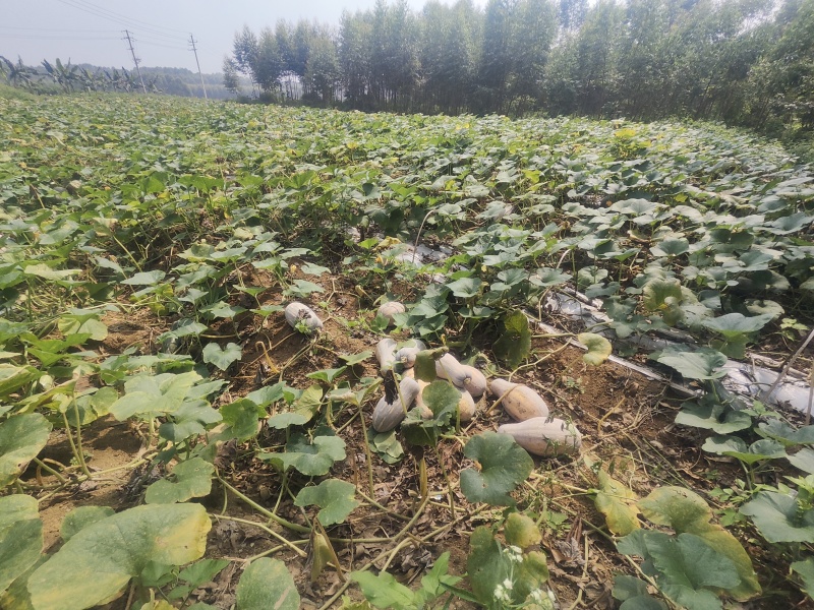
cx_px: 407
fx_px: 376
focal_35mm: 16
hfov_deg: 94.5
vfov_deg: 78.1
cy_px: 305
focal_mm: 1.65
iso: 50
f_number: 2.2
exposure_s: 1/1340
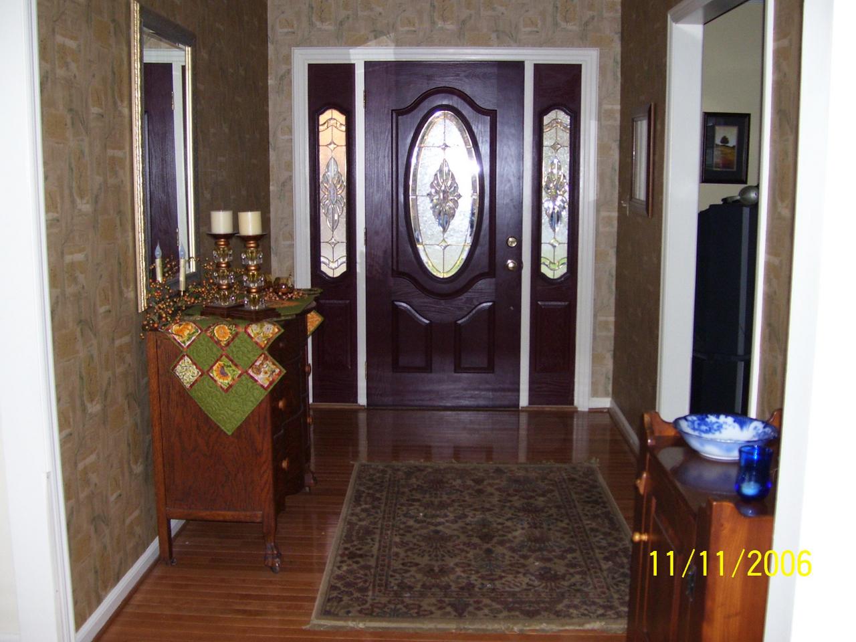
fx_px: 915
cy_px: 321
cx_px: 428
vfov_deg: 38.7
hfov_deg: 50.1
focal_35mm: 37
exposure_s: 1/60
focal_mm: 6
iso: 160
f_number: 2.7
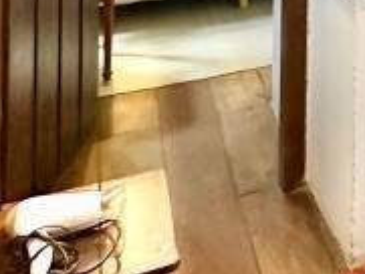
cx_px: 643
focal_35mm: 79
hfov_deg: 19.2
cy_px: -272
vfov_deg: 15.2
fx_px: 834
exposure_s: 1/60
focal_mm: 2.22
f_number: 2.2
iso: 250
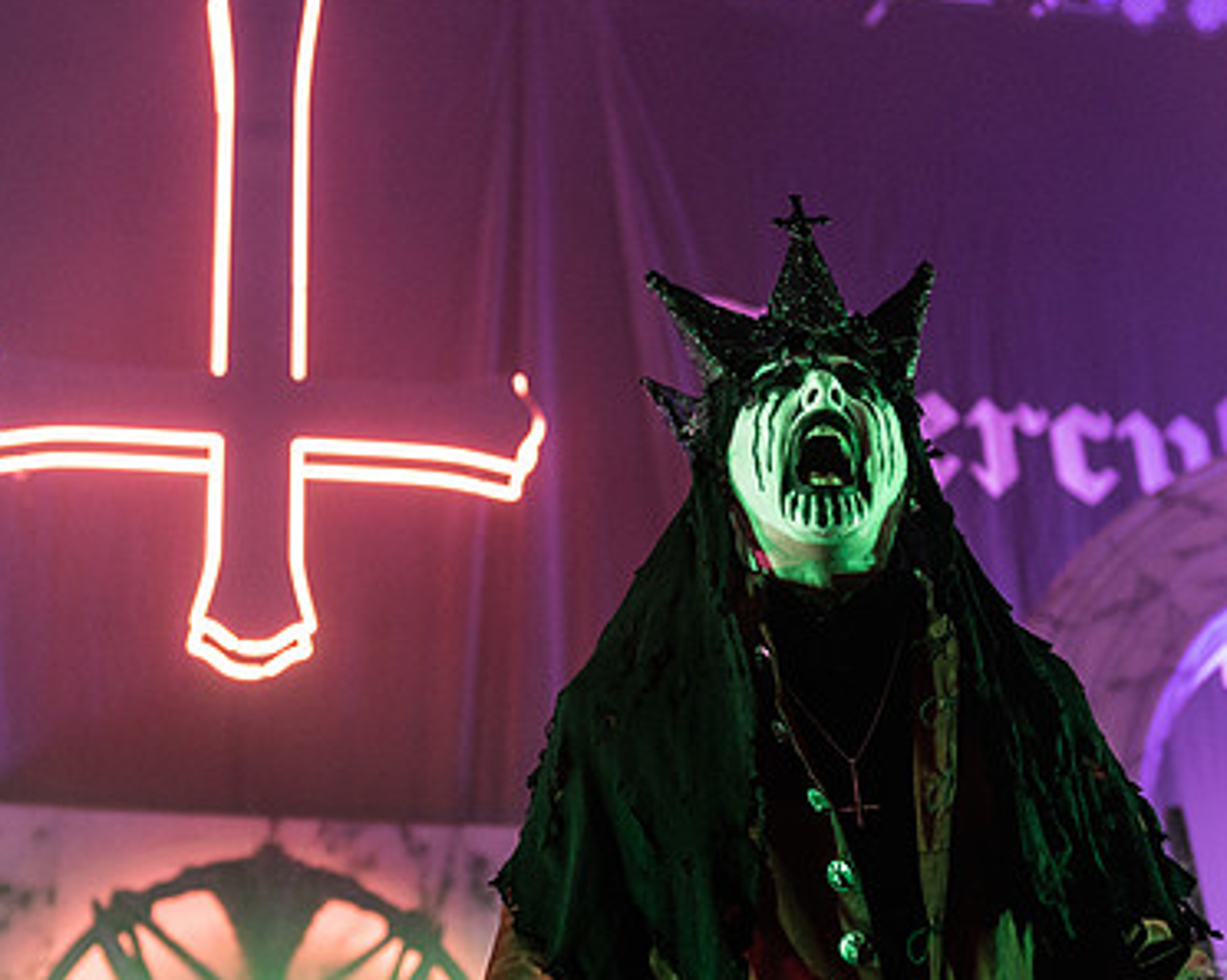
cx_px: 545
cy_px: 515
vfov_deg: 20.4
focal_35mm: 75
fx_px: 2721
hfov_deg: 25.4
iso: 2000
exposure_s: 1/320
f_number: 3.2
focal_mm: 44
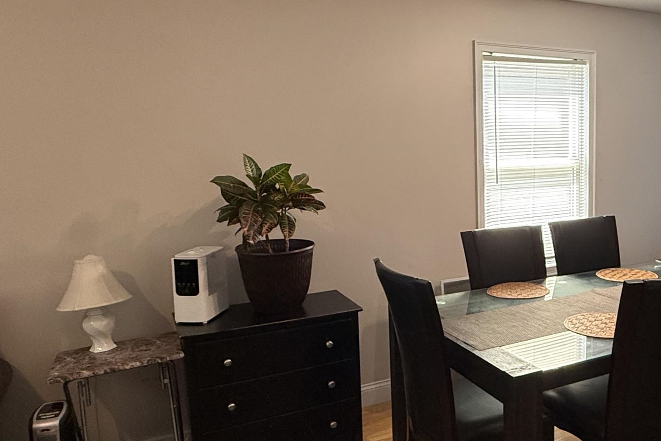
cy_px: 222
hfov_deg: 56.9
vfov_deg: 41.1
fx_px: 588
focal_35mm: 32
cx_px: 462
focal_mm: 2.22
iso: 320
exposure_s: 1/120
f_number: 2.2
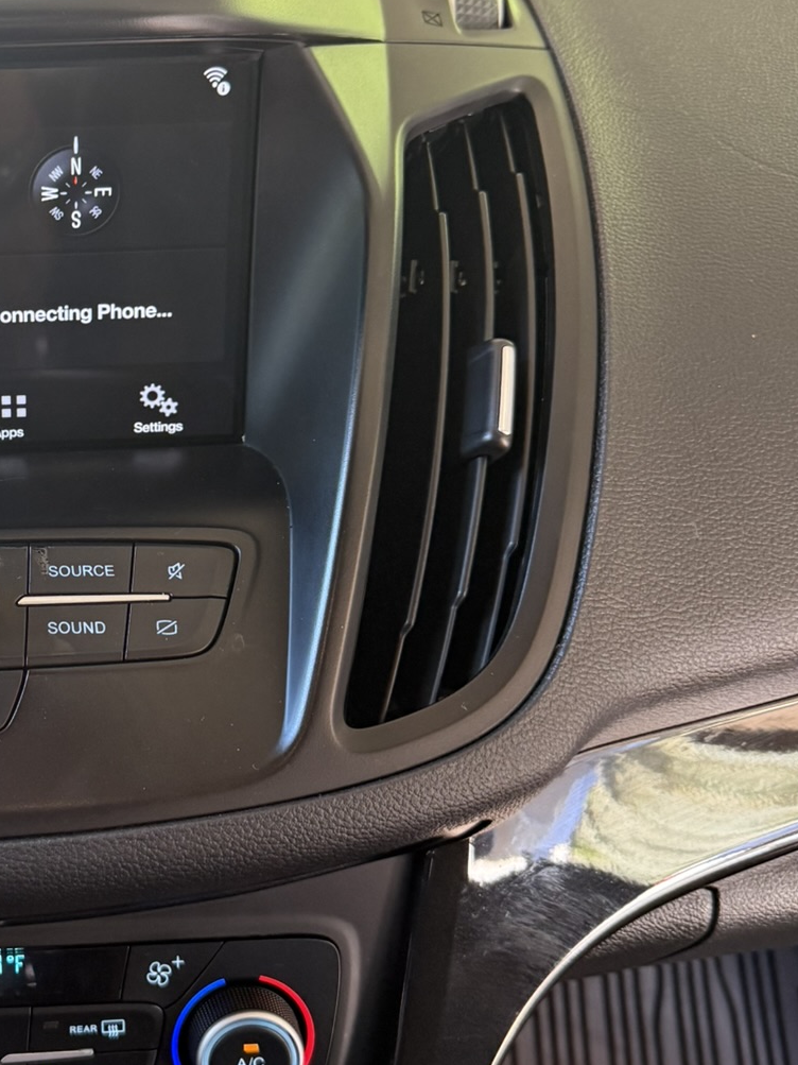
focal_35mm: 49
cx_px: 4
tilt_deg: -30.2
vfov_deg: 38.8
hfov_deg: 27.9
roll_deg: -0.4
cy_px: 464
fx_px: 1506
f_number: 1.78
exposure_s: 1/60
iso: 250
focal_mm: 6.76
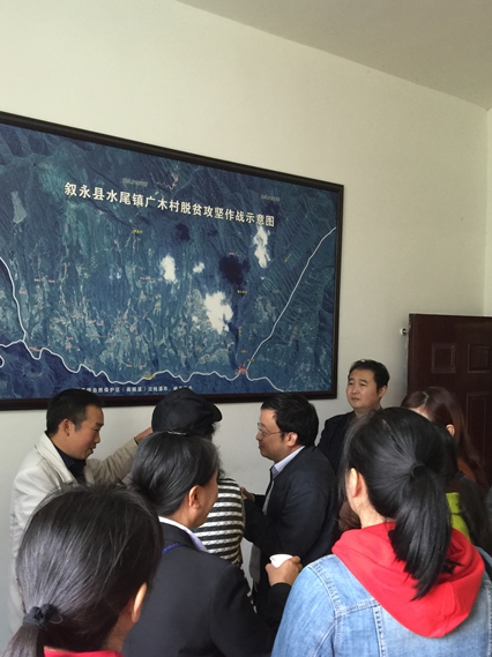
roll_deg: -0.7
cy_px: 365
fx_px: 645
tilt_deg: -2.2
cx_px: 224
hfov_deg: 41.7
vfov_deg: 53.9
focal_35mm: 34
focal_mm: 4.15
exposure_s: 1/15
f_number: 2.2
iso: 80
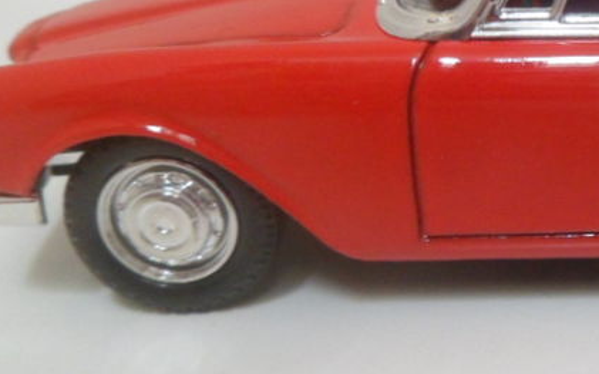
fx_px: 1110
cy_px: 101
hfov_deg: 27.8
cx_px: 640
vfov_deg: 19.0
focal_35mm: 68
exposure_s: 1/30
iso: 160
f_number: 3.3
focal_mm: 4.9
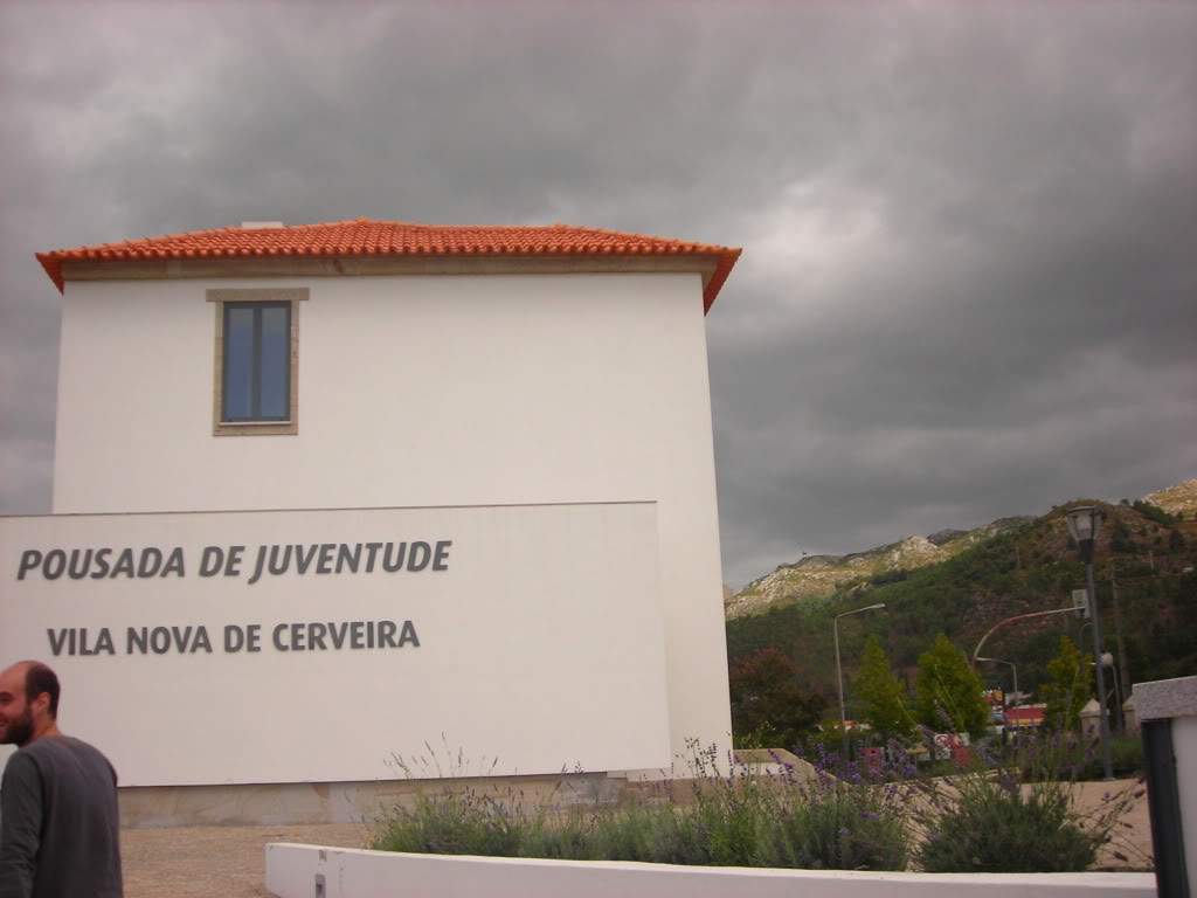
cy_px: 449
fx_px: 1314
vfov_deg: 37.7
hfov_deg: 49.0
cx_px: 598
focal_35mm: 38
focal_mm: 6.3
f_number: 6.4
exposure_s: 1/166
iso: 50
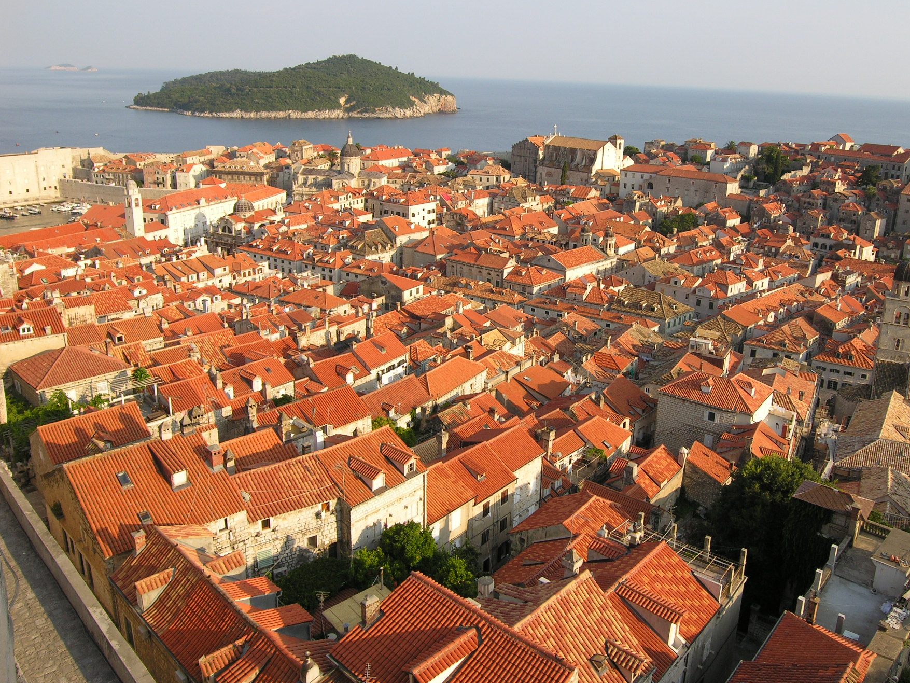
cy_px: 297
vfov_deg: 49.6
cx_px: 523
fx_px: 736
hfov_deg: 63.1
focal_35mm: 28
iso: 50
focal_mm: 6.1
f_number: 5.1
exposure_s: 1/181
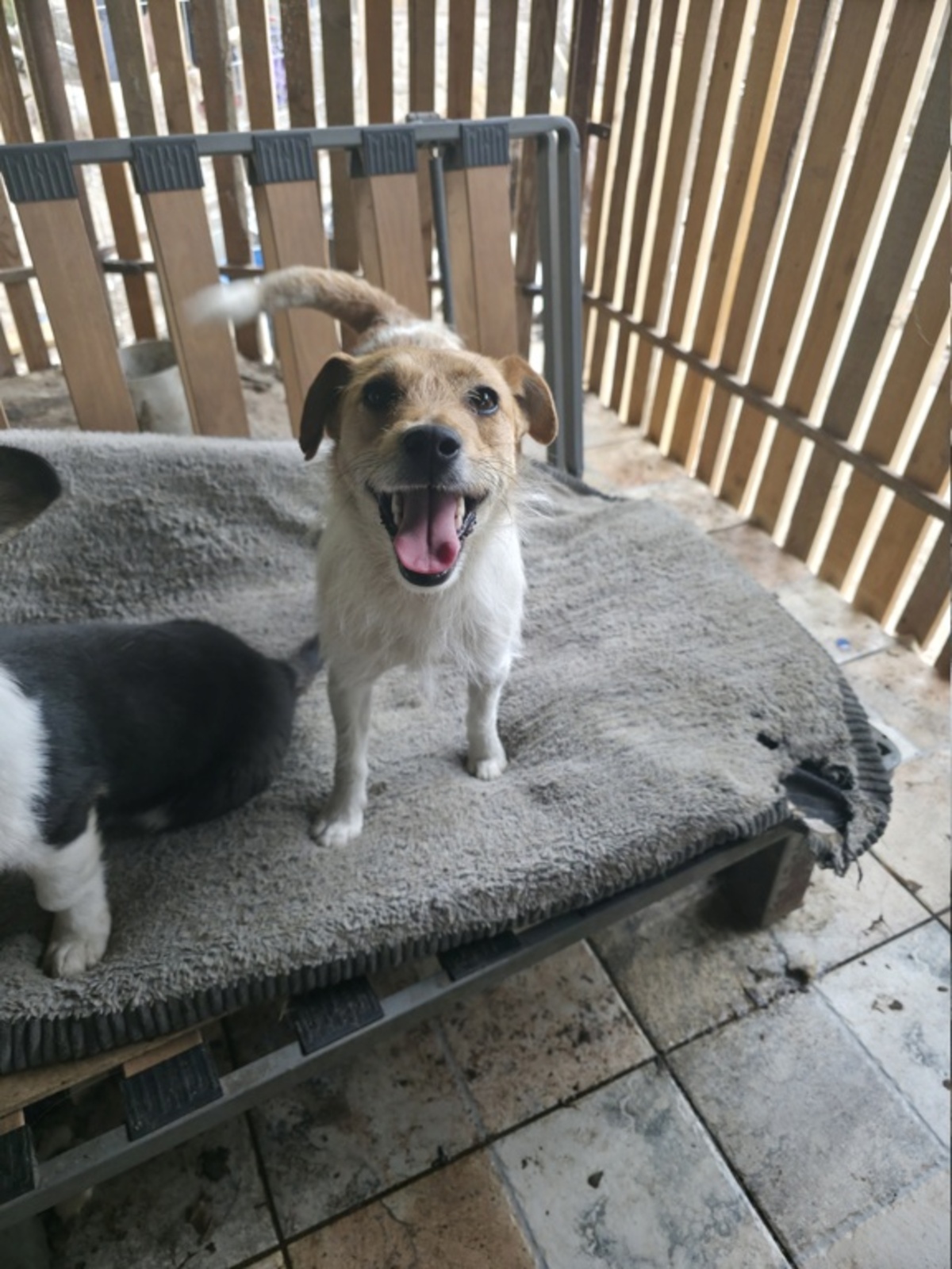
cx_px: 476
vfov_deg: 73.9
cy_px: 634
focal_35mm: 23
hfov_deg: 58.9
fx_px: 843
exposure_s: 1/180
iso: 160
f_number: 1.7
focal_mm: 6.3
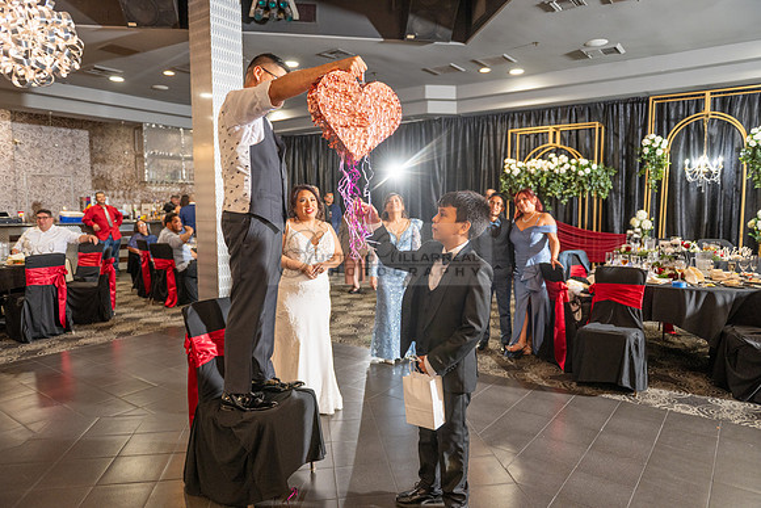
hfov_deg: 73.7
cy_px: 254
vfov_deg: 53.2
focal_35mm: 24
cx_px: 380
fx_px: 507
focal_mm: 24
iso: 800
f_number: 2.8
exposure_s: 1/125
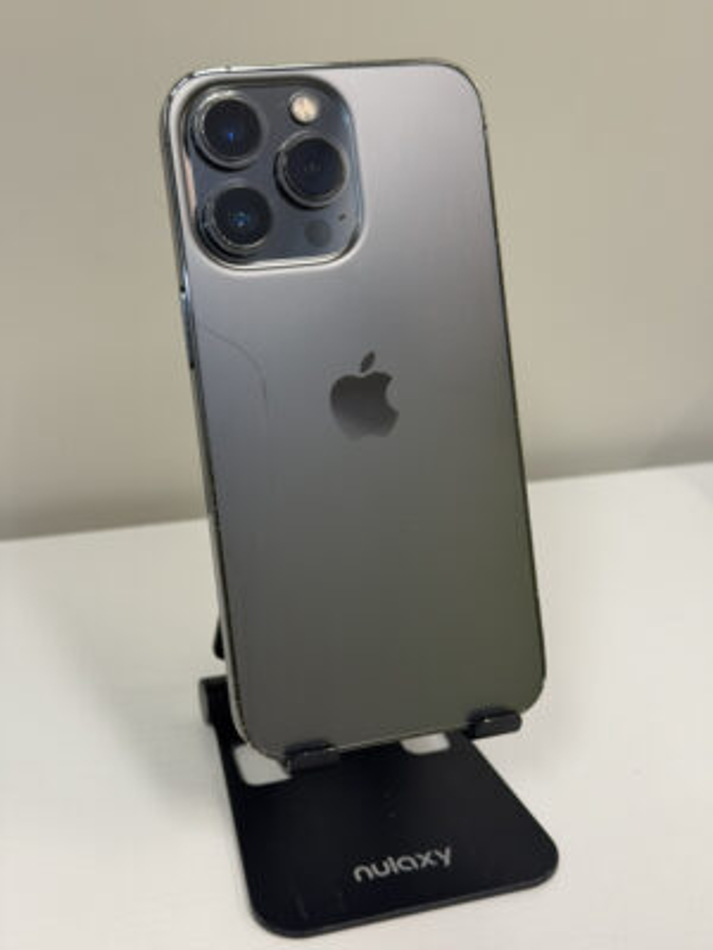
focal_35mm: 48
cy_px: 475
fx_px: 1318
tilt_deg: -25.2
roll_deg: -1.2
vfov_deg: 39.7
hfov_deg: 30.3
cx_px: 356
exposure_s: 1/50
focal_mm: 6.76
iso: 50
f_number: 1.78
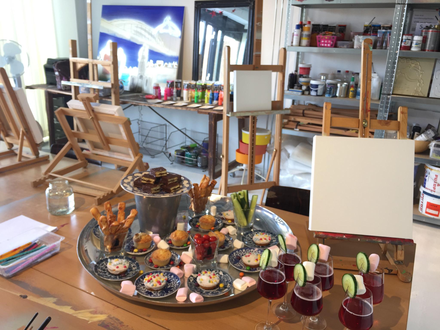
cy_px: 165
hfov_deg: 61.7
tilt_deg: -17.1
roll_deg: -3.1
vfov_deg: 48.2
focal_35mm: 29
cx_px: 220
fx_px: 369
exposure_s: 1/33
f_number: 2.2
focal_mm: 4.15
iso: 32
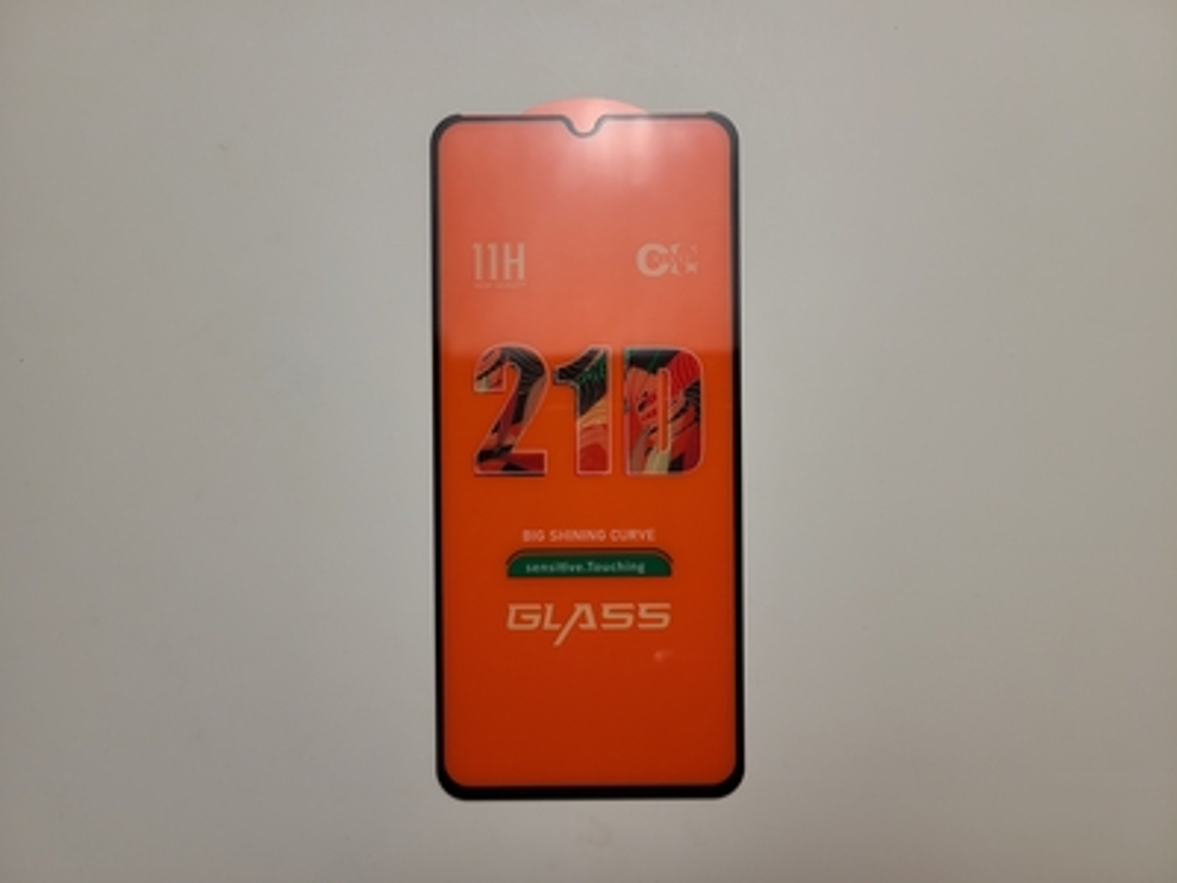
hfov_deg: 67.3
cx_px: 588
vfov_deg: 53.1
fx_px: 884
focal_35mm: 26
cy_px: 442
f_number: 1.8
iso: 40
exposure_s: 1/105
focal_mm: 5.4
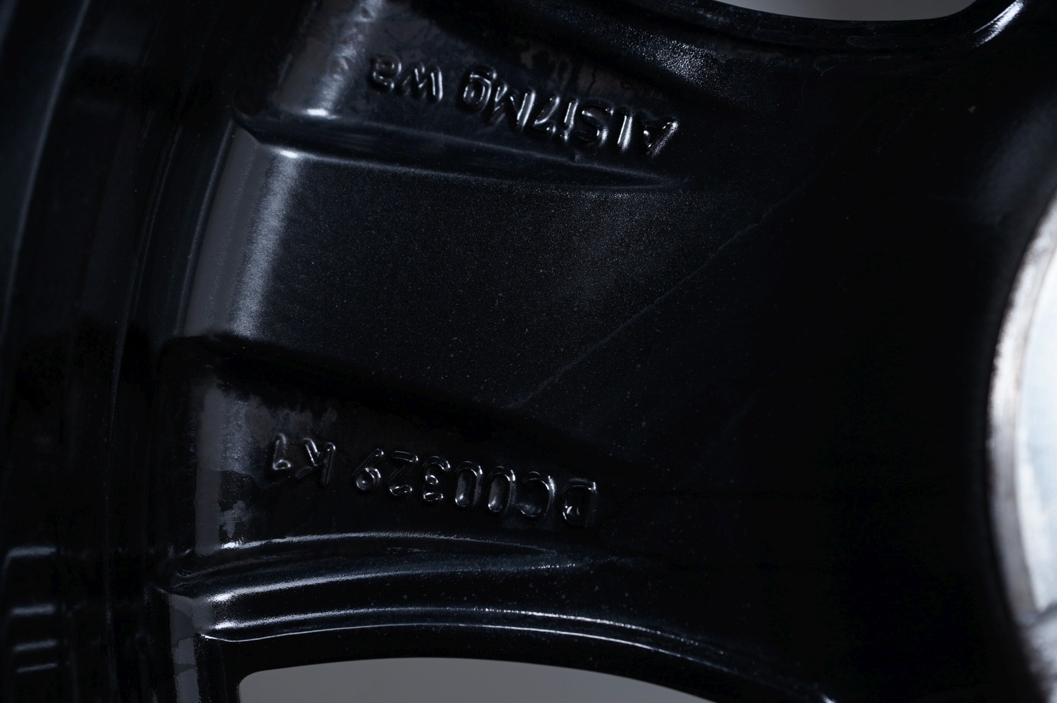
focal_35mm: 62
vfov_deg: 21.9
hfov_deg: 32.4
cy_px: 329
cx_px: 552
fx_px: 1819
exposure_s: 1/100
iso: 250
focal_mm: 57
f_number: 7.1
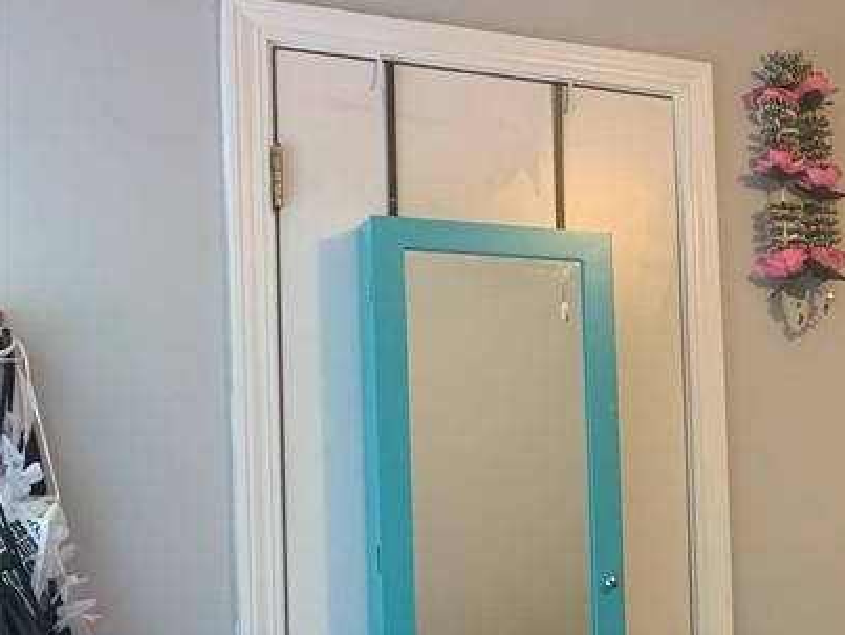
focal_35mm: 66
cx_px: 1069
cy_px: 486
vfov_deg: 22.1
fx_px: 1613
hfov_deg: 25.6
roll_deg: +2.0
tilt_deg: +0.9
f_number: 1.8
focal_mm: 4.25
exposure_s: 1/60
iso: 200
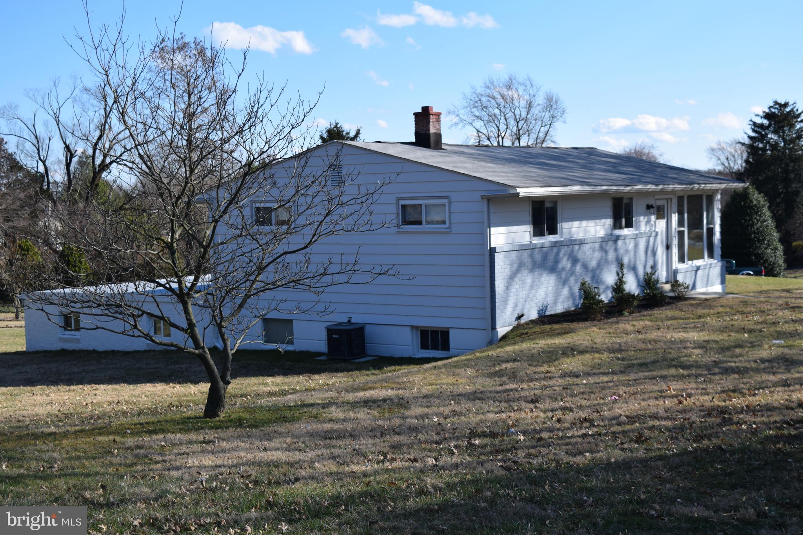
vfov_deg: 25.1
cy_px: 268
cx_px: 402
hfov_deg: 36.9
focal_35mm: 54
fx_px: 1204
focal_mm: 36
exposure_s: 1/1600
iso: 400
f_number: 6.3
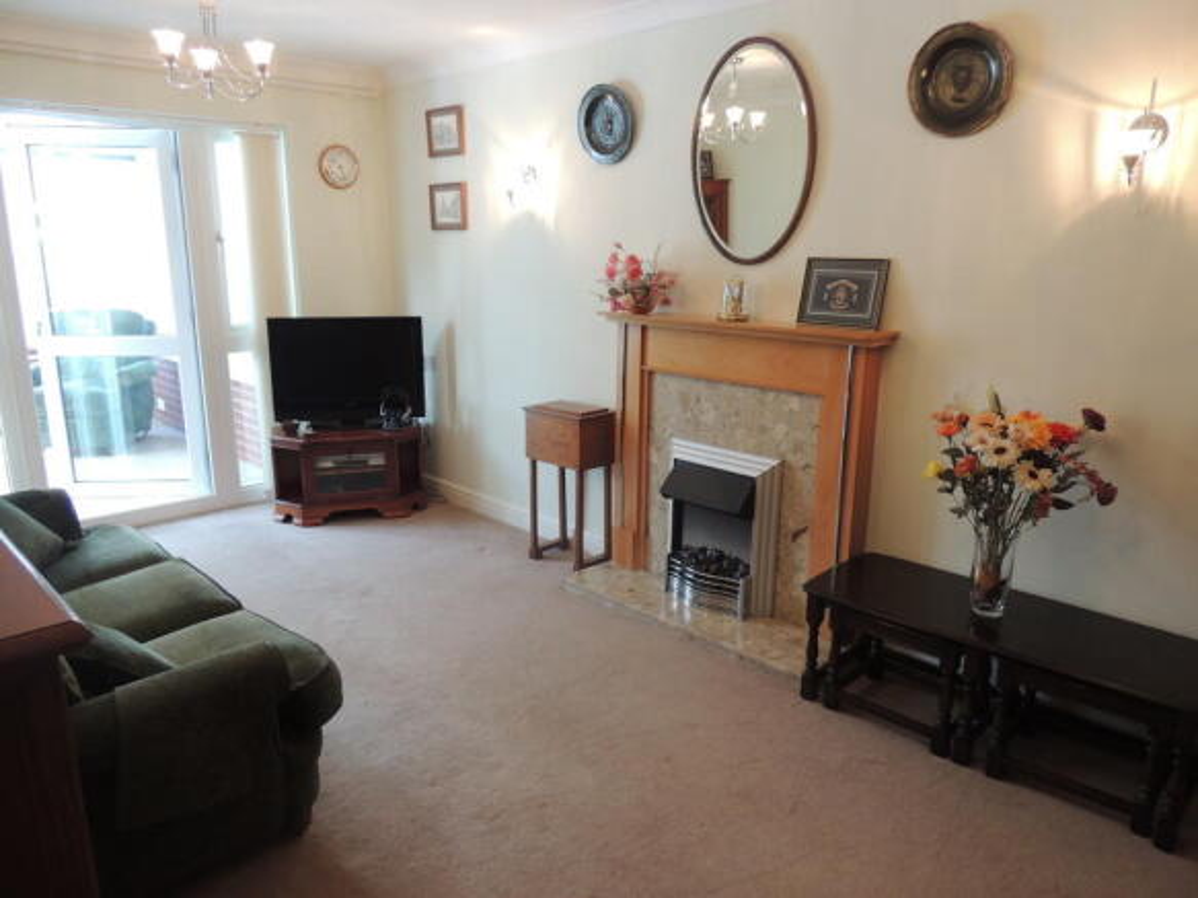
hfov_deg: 71.6
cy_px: 449
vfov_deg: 56.8
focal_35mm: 24
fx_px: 830
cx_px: 599
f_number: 3
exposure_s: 1/30
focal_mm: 4.3
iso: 200
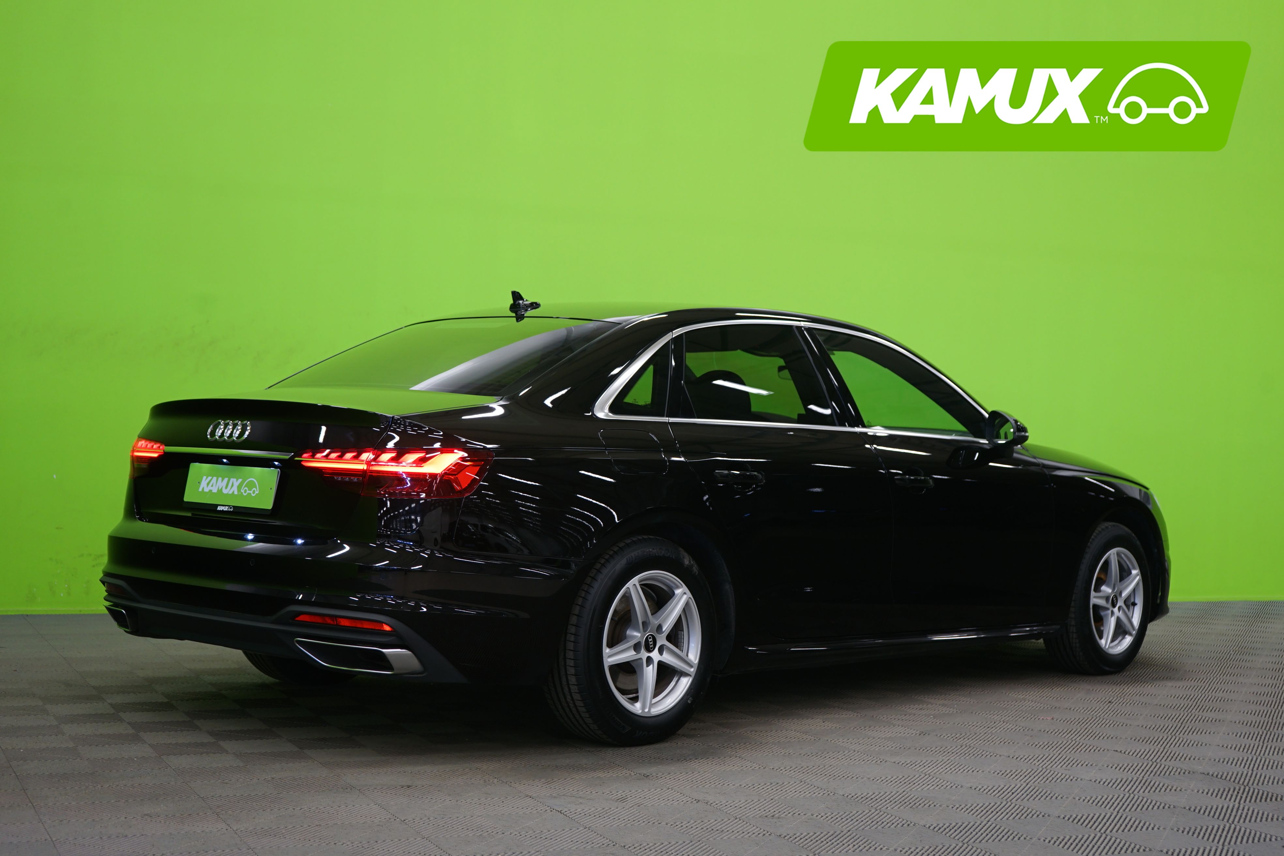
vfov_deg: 27.0
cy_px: 428
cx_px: 642
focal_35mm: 50
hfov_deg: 39.6
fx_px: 1783
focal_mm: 50
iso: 400
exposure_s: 1/10
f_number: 4.5
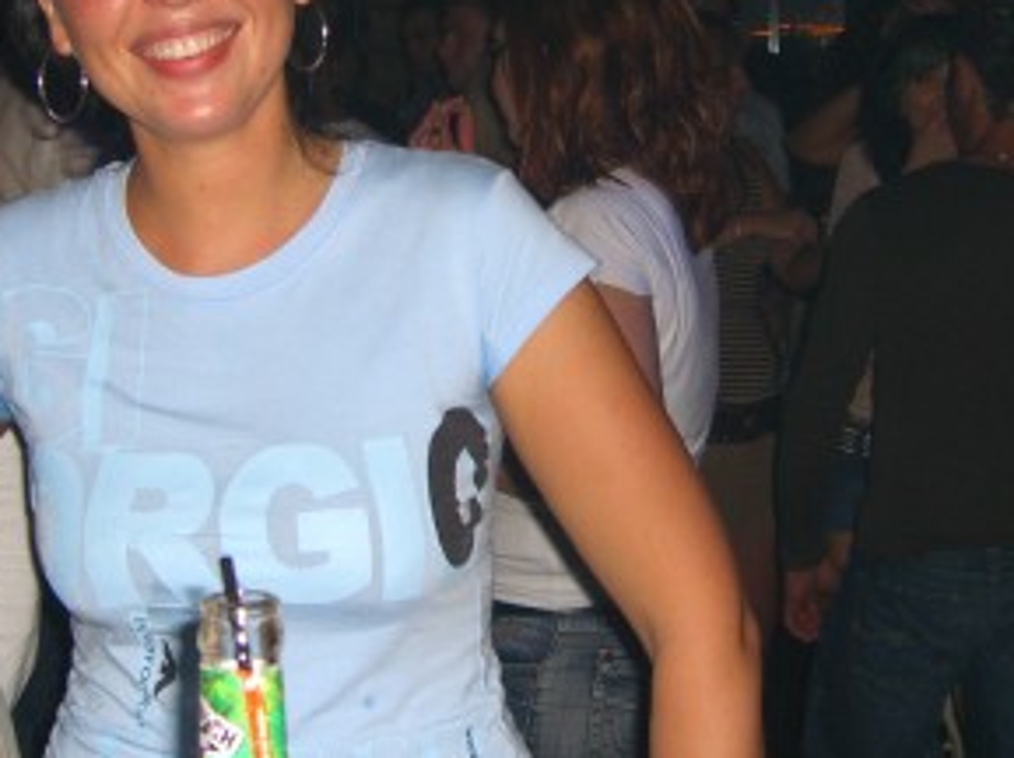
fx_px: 2311
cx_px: 579
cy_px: 323
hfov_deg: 24.7
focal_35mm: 79
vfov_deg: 18.6
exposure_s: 1/60
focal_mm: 7.9
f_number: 2.8
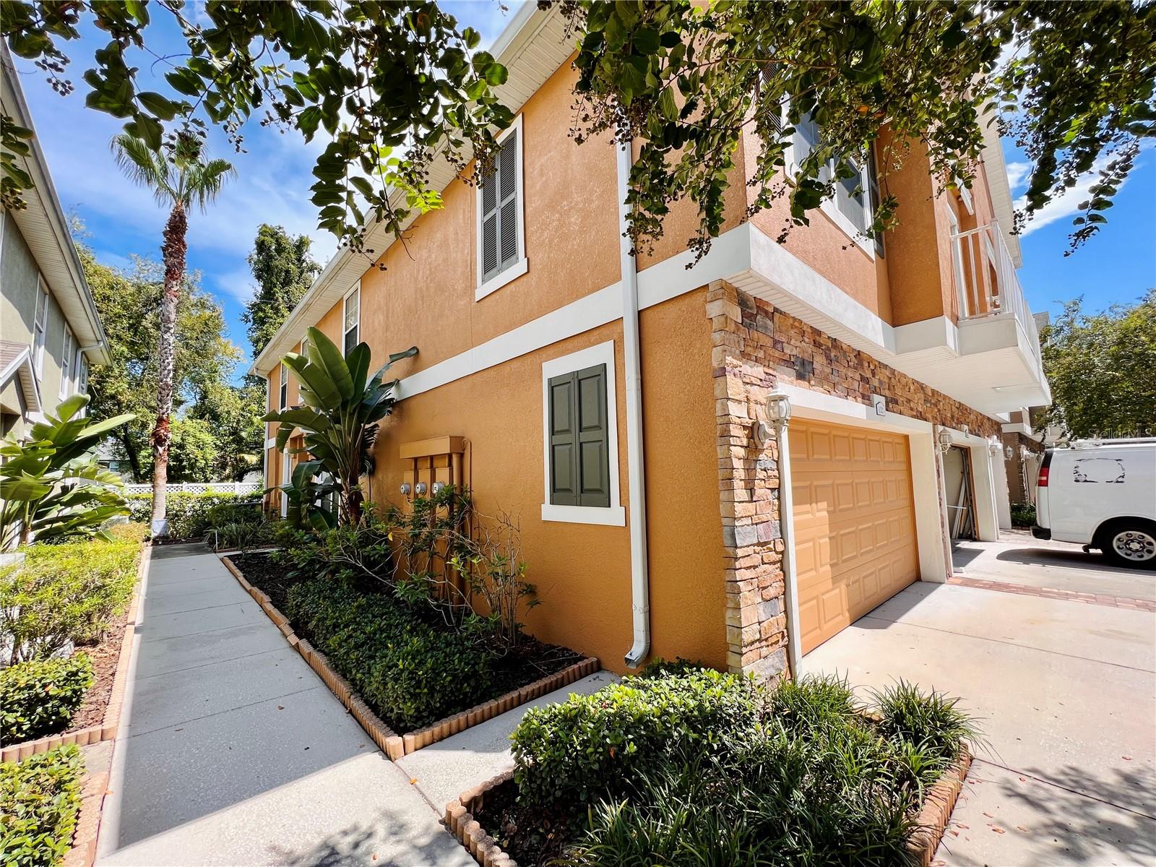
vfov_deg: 89.9
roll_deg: +1.6
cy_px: 434
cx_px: 578
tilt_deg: +6.3
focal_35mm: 13
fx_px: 434
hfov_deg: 106.2
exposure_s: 1/717
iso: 32
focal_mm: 1.57
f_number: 1.8
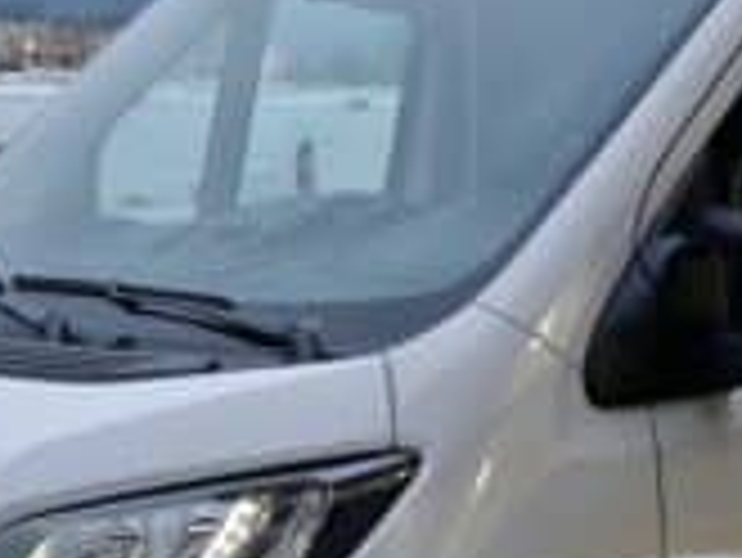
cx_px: 1016
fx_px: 2295
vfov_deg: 13.8
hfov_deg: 17.1
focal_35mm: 107
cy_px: 333
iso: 100
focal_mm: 5.4
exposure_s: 1/100
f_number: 1.8
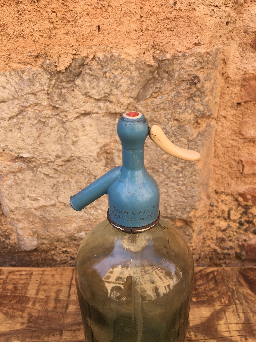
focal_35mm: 29
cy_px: 171
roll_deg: +2.6
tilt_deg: -27.0
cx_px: 128
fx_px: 286
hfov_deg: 48.2
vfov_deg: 61.7
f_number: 2.2
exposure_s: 1/206
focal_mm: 4.15
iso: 25
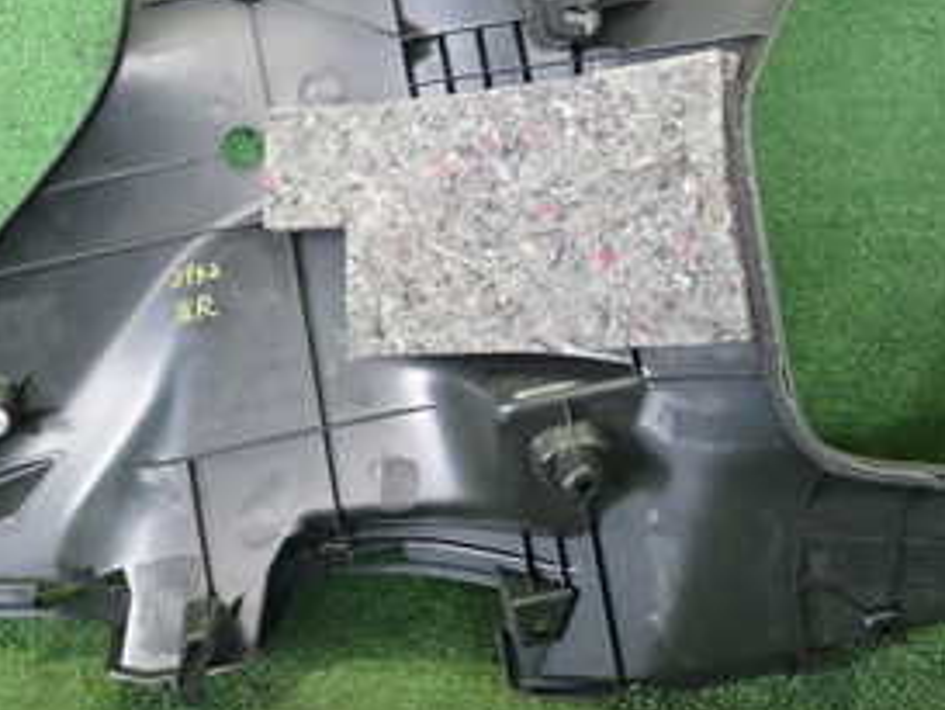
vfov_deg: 26.3
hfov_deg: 34.7
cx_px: 616
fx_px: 1502
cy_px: 208
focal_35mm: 55
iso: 400
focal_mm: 4.5
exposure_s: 1/30
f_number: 2
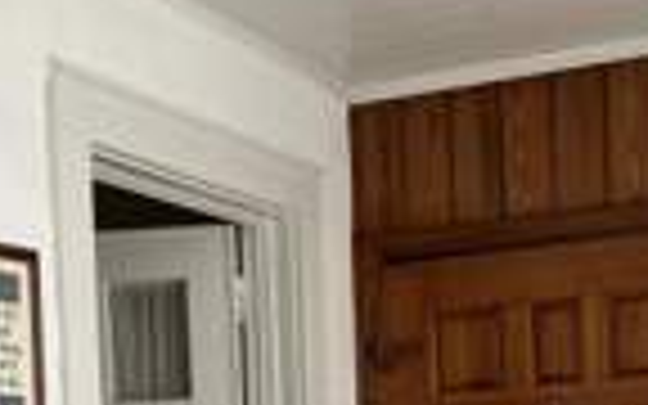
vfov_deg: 13.1
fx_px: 1625
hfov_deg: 22.5
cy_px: 673
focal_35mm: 92
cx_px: 279
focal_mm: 5.1
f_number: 1.6
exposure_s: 1/121
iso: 100
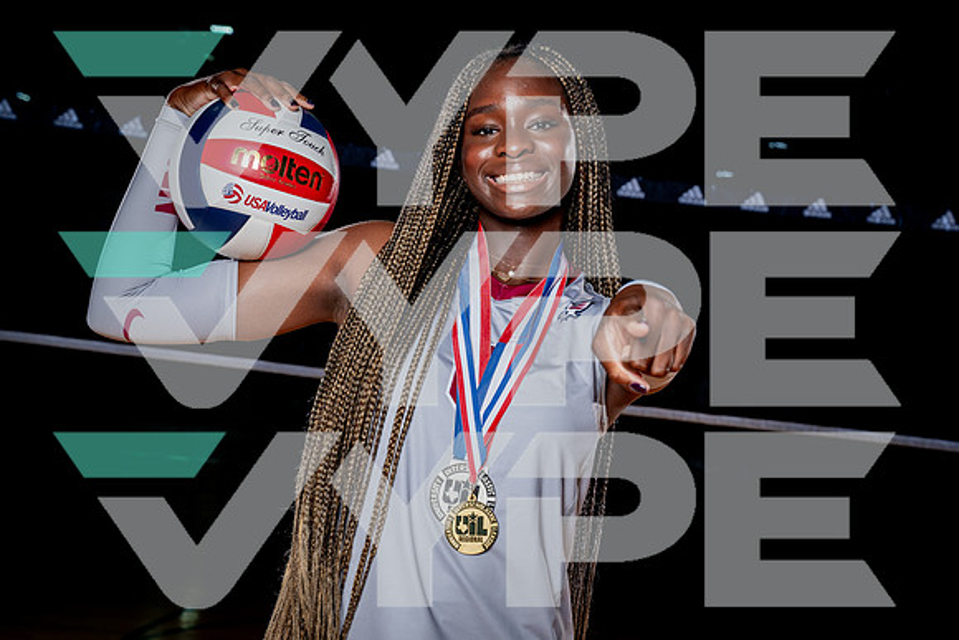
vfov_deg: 19.5
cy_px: 320
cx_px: 480
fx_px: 1862
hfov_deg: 28.9
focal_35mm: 70
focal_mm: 66
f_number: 8
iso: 250
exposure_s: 1/250
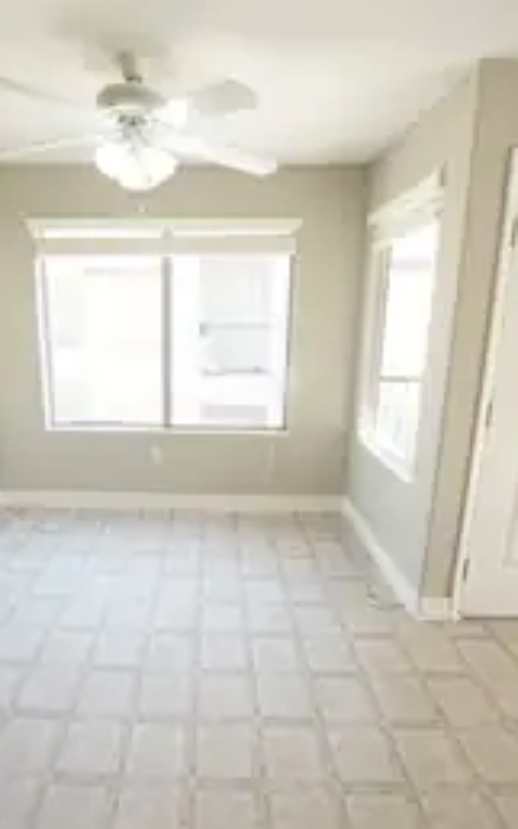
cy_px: 410
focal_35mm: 19
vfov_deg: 88.0
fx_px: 430
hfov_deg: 61.5
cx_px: 199
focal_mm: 12
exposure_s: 1/125
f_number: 9
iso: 3200
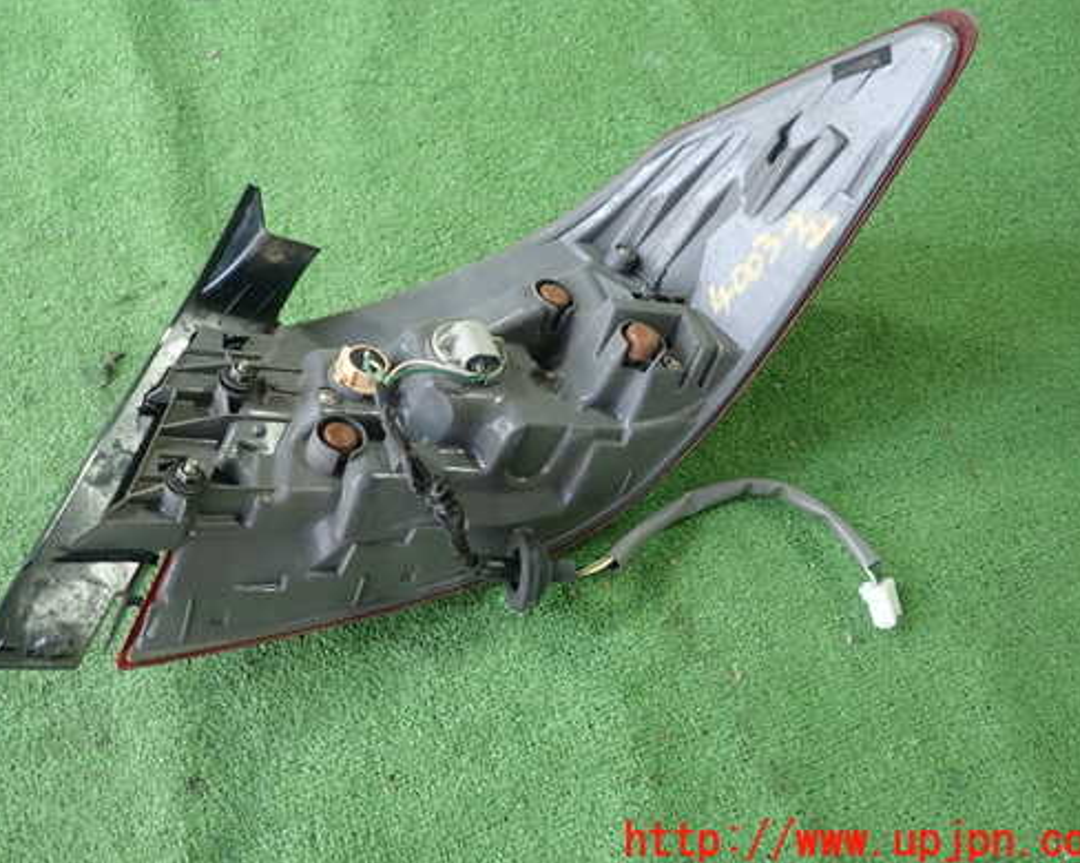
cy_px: 372
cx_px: 460
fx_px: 959
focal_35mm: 30
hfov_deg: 58.5
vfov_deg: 48.3
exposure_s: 1/60
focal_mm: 4.5
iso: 160
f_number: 2
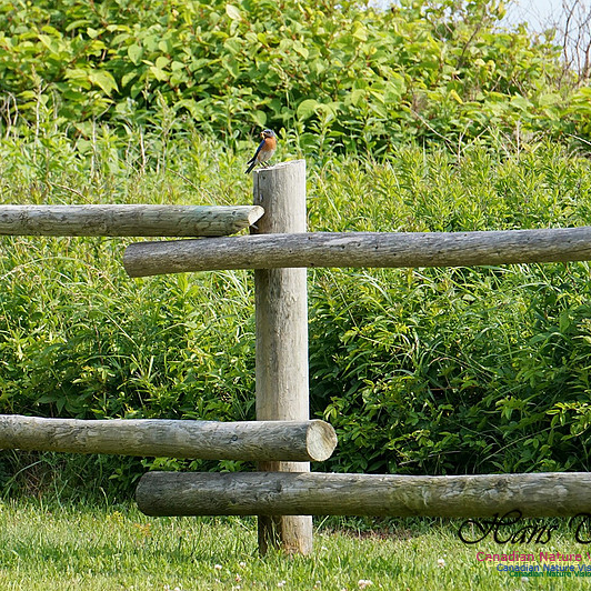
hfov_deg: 4.3
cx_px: 217
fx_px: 7784
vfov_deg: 4.3
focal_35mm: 403
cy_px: 296
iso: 800
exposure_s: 1/640
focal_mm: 210
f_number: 11
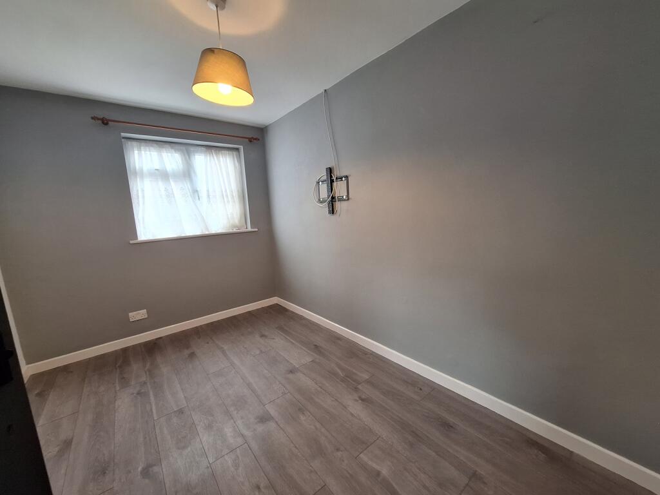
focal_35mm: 13
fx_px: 248
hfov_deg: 106.2
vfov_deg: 89.9
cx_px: 330
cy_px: 248
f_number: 2.2
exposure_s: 1/40
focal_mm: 1.74
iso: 64
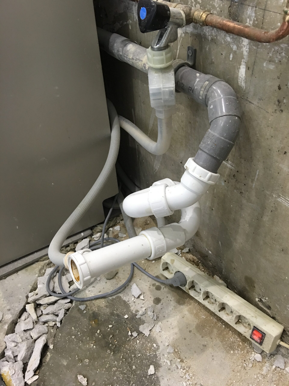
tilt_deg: -40.4
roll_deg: +2.4
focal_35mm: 29
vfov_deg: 61.7
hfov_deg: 48.2
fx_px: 323
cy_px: 193
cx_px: 144
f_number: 2.2
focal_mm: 4.15
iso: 100
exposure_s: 1/17
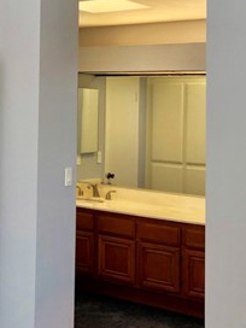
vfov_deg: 28.8
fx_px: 625
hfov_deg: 21.6
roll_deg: -1.5
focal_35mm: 66
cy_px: 74
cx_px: 12
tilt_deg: +4.1
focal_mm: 3.99
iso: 40
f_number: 1.8
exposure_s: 1/120
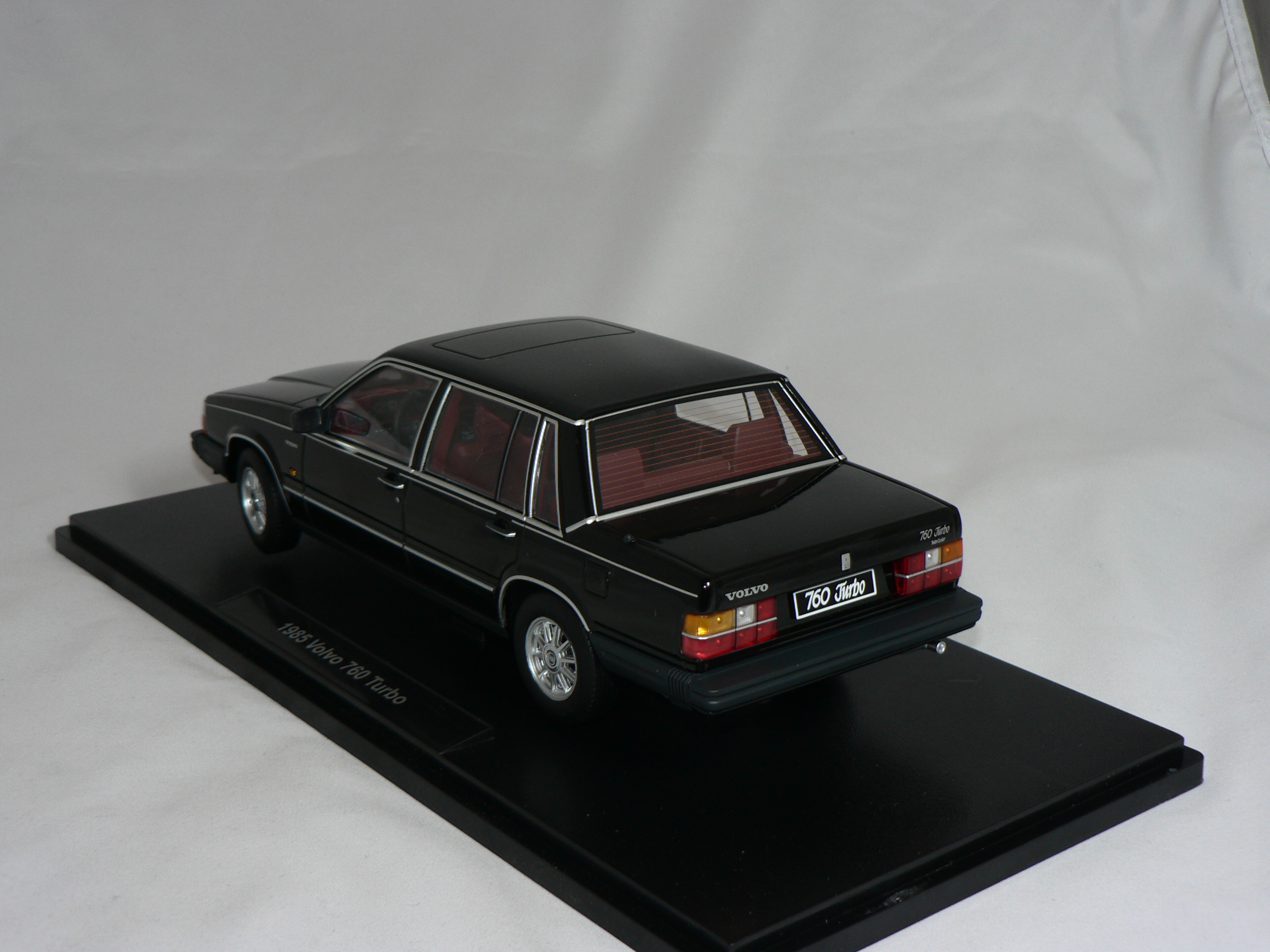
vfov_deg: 28.6
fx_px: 1871
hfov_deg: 37.5
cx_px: 635
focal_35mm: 51
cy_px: 476
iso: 80
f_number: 2.8
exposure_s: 1/60
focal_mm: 8.4
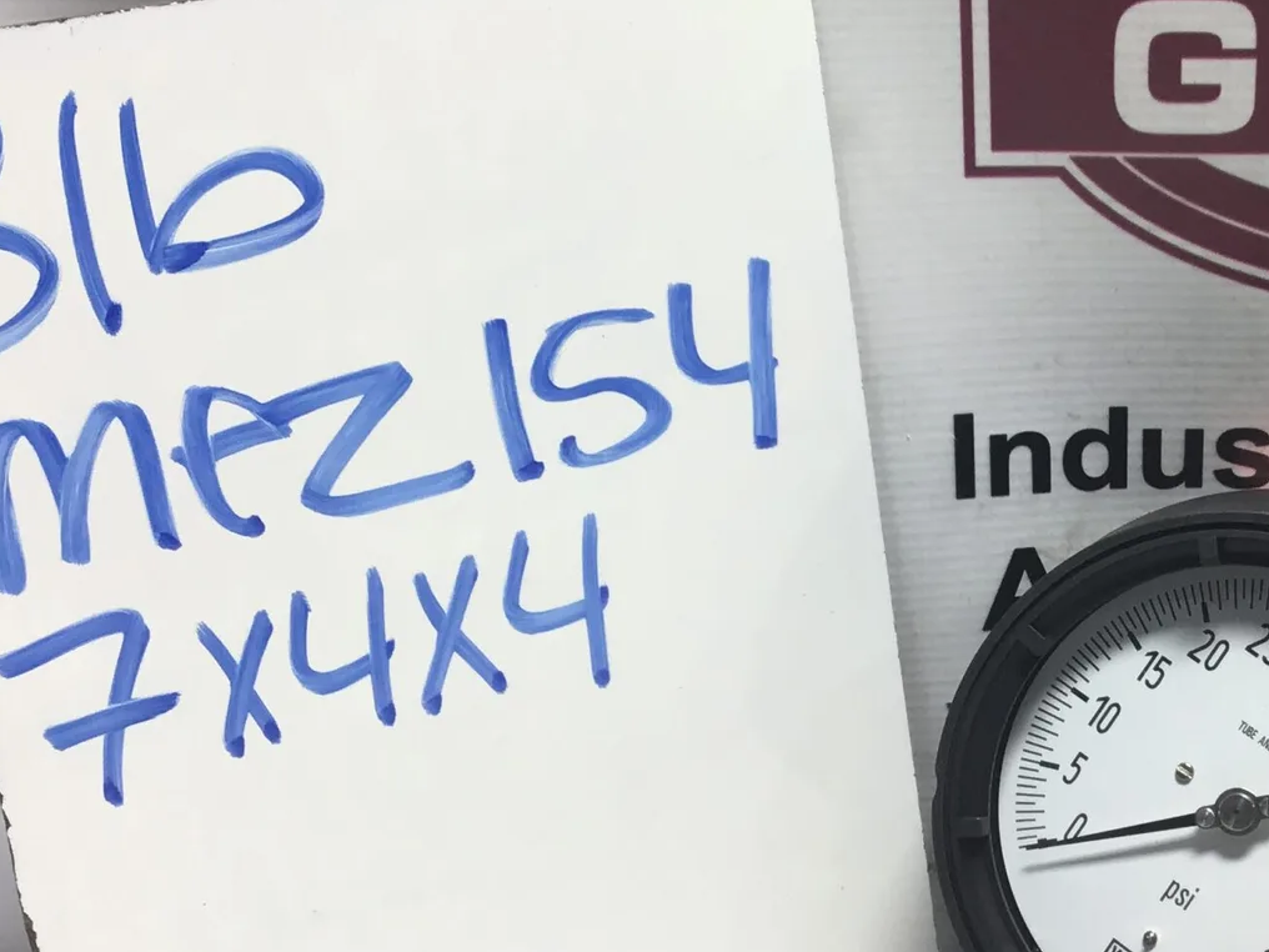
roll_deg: -0.8
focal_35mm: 61
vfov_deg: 24.0
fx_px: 2236
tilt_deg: -25.6
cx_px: 1077
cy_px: 507
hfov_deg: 30.6
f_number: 2.4
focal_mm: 3.3
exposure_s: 1/120
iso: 40
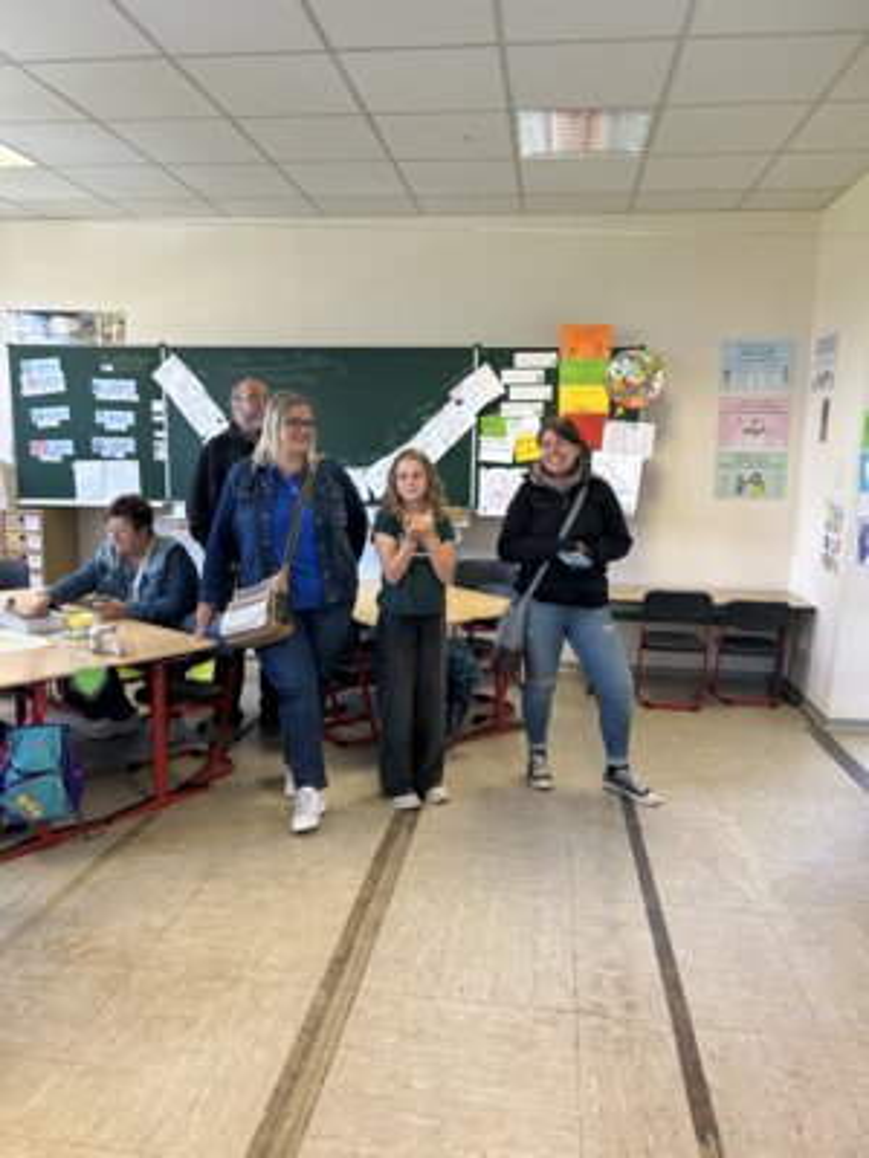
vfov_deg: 67.3
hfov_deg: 53.1
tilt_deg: -7.7
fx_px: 870
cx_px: 434
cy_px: 579
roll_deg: -2.9
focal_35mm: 26
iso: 125
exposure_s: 1/100
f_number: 1.5
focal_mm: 5.7
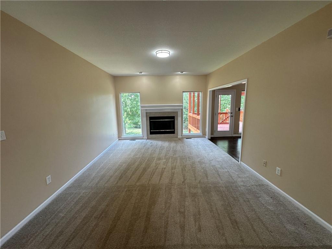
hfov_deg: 102.1
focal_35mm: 14
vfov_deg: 85.7
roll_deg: +1.1
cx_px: 166
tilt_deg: -7.6
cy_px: 124
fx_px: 134
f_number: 2.2
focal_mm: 2.22
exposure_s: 1/120
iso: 100
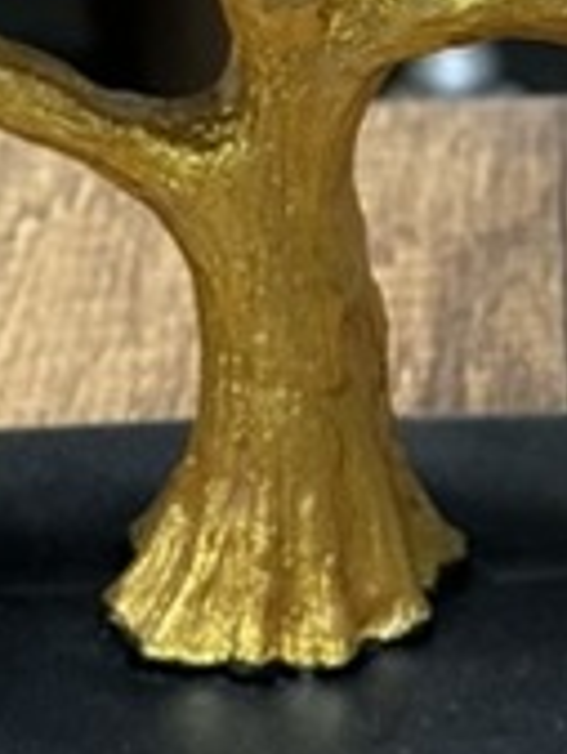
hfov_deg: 10.5
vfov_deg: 13.7
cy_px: 9
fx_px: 3097
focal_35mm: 142
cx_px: 339
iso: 320
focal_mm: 6.86
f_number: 1.78
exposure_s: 1/50
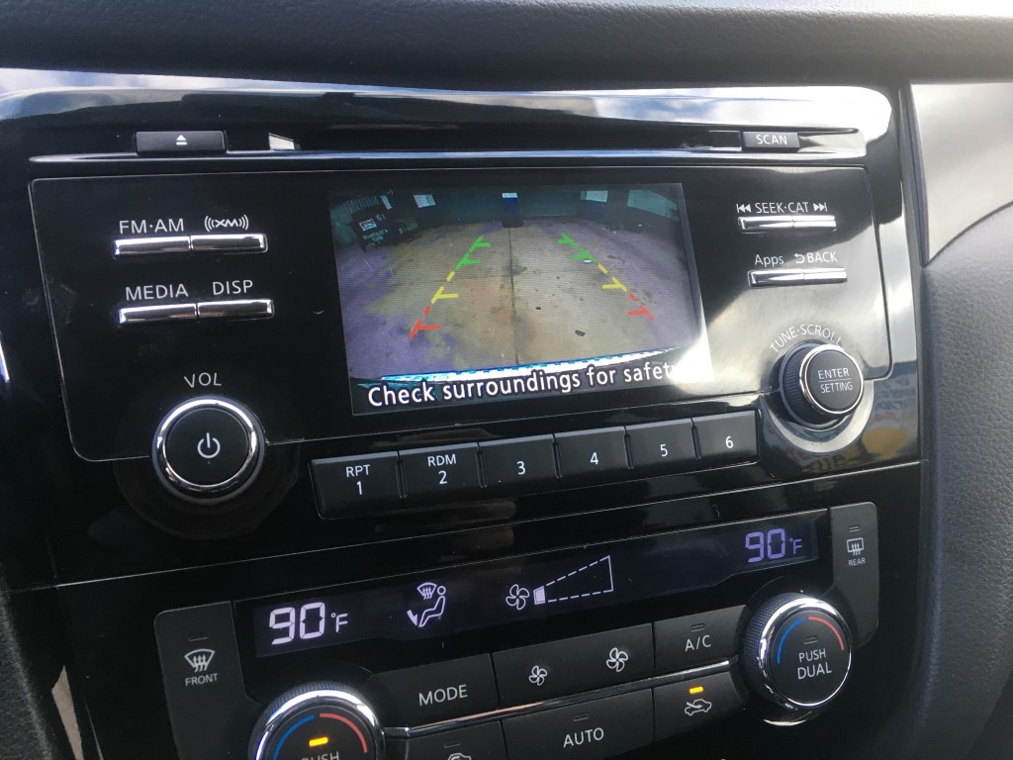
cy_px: 380
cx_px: 506
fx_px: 849
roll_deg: -2.3
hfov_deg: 61.7
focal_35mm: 29
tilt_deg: -24.2
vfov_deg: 48.2
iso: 32
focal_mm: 4.15
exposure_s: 1/30
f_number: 2.2
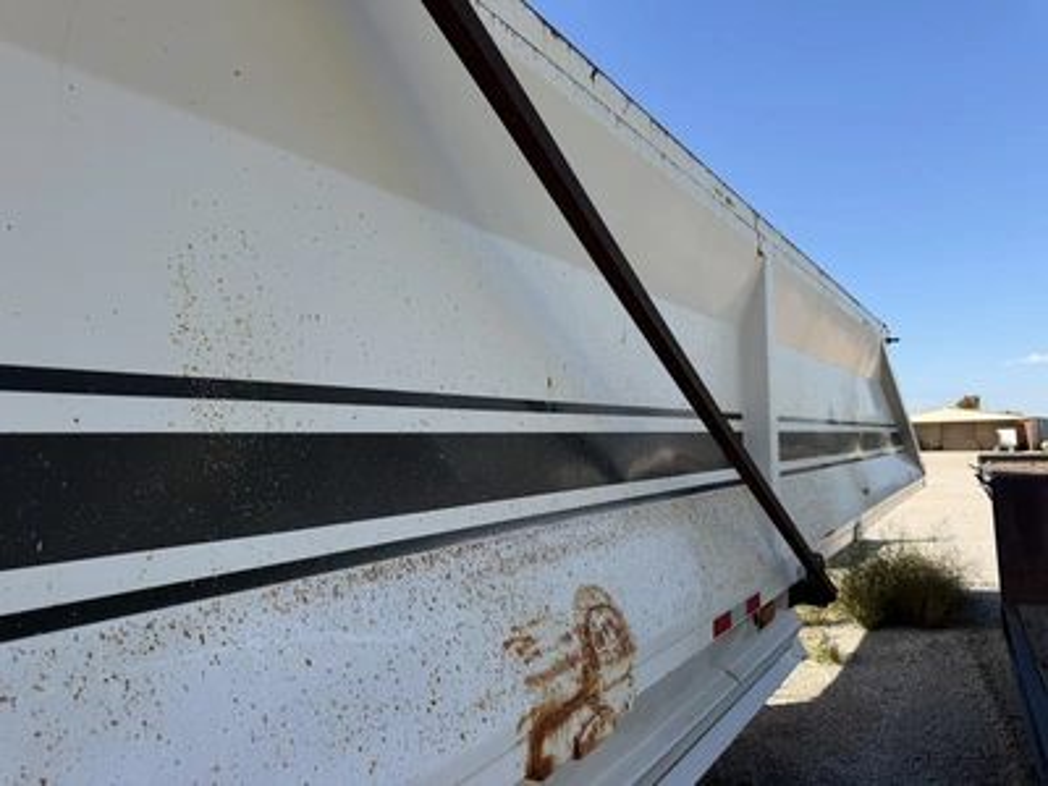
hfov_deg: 71.6
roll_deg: +1.6
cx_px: 524
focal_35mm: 24
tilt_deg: +5.8
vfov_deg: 56.8
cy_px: 393
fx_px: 727
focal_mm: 6.76
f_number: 1.78
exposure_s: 1/2611
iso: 80
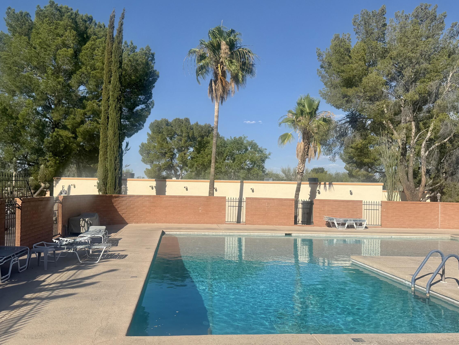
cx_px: 220
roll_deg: -1.4
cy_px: 184
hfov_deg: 56.8
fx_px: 424
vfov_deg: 44.1
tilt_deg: +0.6
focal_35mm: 32
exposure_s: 1/6711
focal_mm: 6.76
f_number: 1.78
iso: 80
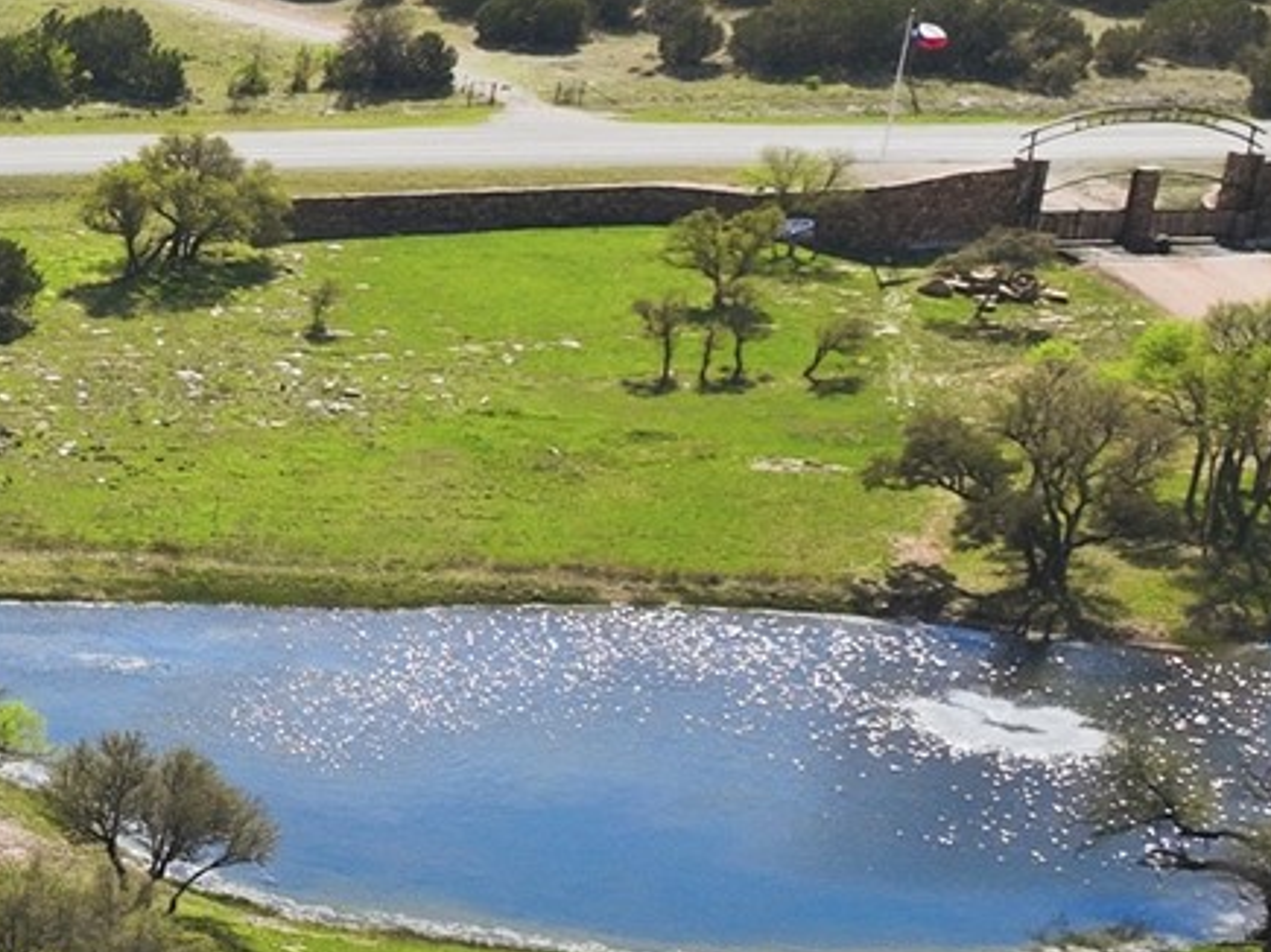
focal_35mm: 113
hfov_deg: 14.3
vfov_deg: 12.9
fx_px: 4148
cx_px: -1331
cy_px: 986
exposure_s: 1/2500
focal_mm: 12.3
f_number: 2.8
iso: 130
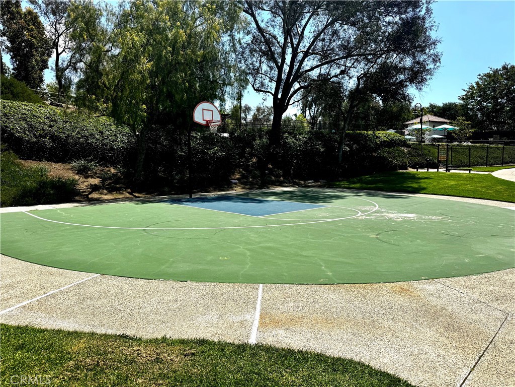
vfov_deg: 56.8
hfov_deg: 71.6
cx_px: 258
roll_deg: -0.1
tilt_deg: -4.0
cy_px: 194
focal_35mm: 24
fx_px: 357
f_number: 1.78
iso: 80
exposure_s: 1/4950
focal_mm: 6.76
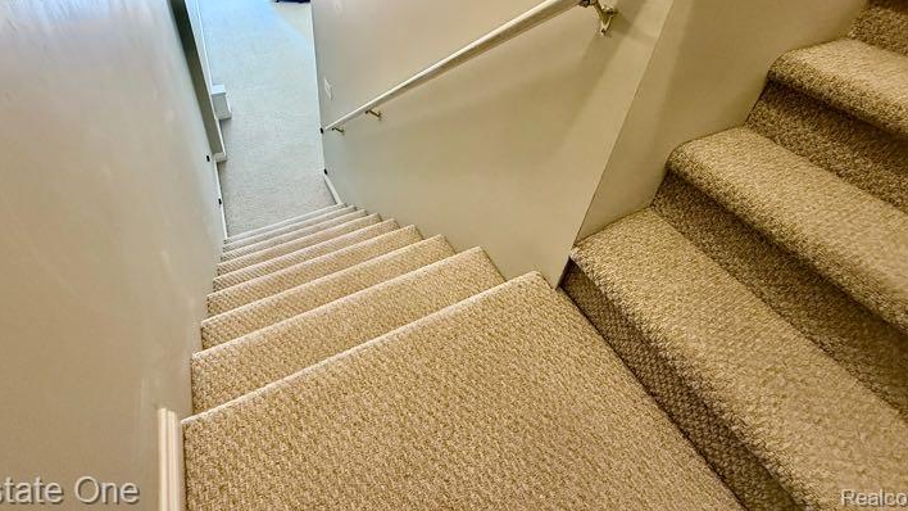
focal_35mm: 18
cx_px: 410
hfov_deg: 92.4
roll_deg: -3.2
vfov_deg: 57.1
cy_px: 112
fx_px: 433
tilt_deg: -33.9
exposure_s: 1/60
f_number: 2.2
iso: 640
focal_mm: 2.22
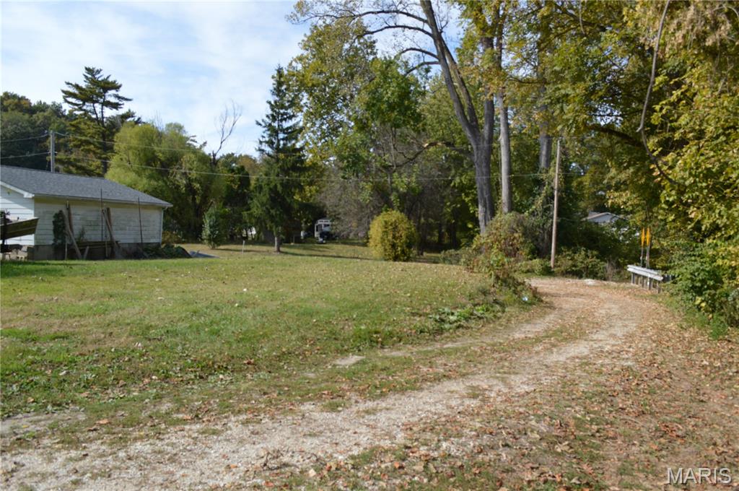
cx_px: 370
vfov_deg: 47.8
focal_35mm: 27
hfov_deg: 67.4
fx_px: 554
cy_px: 246
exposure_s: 1/200
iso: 100
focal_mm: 18
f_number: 7.1
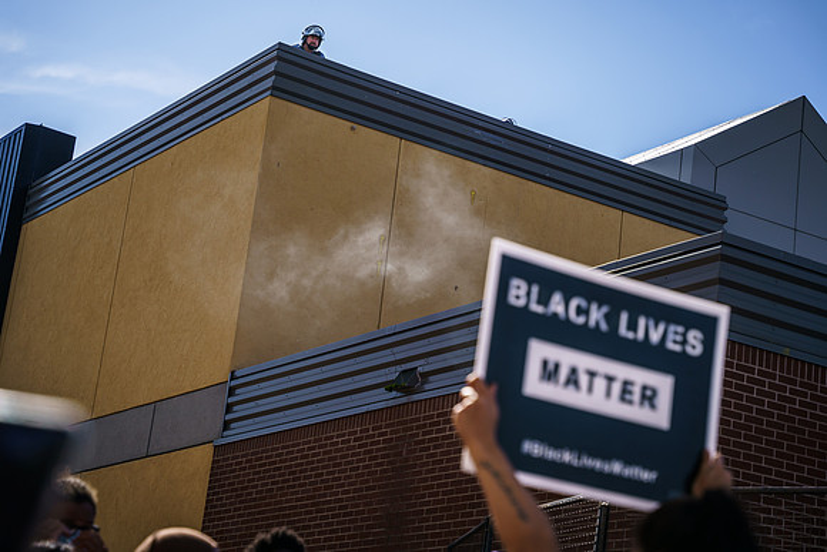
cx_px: 438
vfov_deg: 18.4
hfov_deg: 27.3
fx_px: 1704
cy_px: 273
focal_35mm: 74
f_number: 3.5
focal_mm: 70
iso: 200
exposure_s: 1/2500
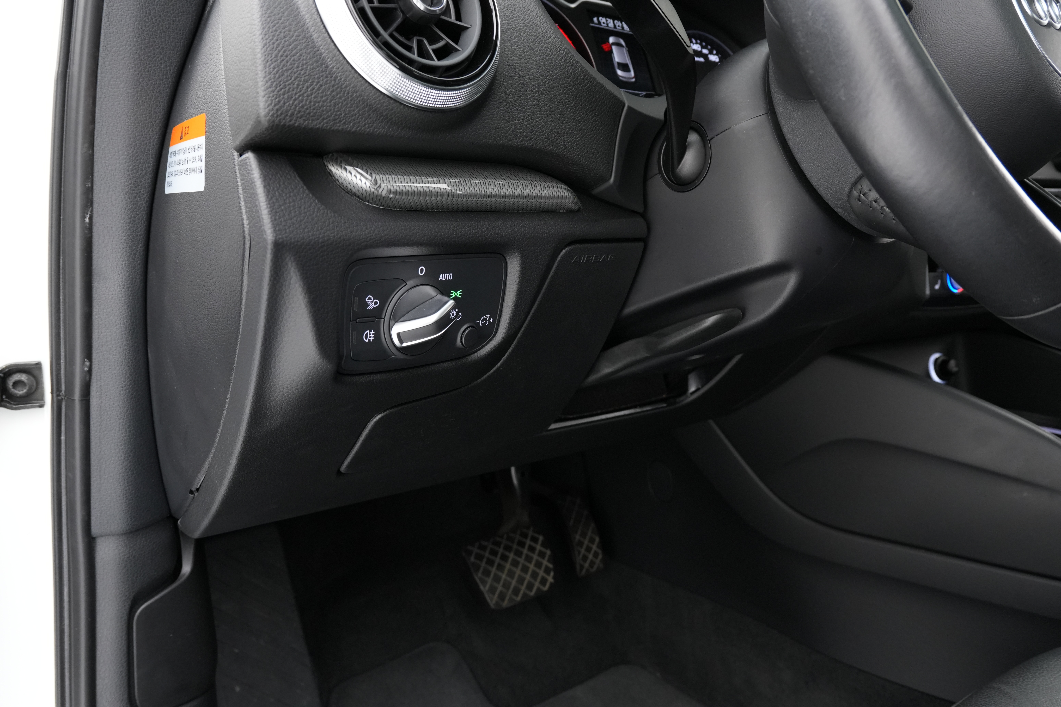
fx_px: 796
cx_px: 530
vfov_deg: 47.9
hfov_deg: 67.4
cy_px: 354
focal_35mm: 27
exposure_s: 1/30
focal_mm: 18
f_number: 5.6
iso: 1000
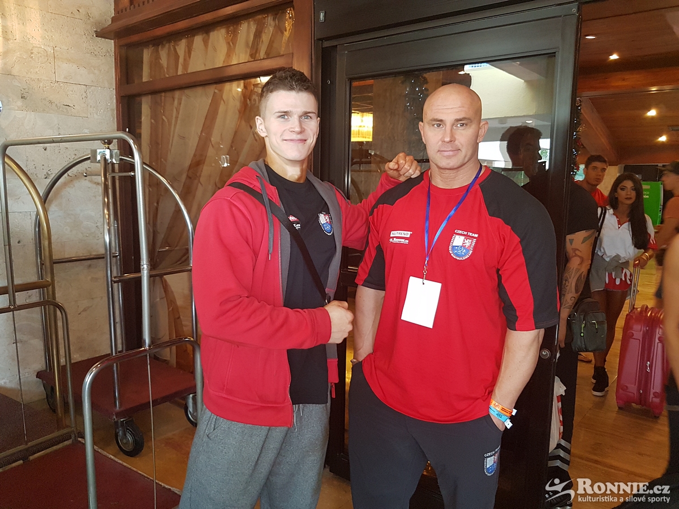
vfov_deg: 53.1
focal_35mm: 26
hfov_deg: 67.3
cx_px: 340
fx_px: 510
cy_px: 254
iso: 160
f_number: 1.7
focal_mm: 4.2
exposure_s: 1/24
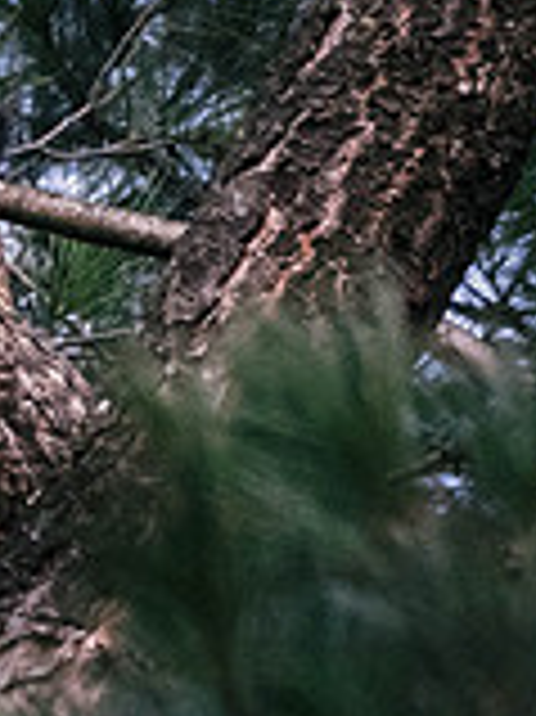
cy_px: 1020
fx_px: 56852
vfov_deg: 0.7
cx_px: -1211
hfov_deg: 0.5
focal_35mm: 2750
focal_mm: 380
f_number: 5.6
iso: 1600
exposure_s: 1/50
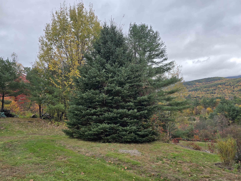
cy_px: 90
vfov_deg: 58.9
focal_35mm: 23
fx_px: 160
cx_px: 120
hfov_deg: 73.9
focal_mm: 6.3
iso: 12
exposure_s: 1/252
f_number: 1.7
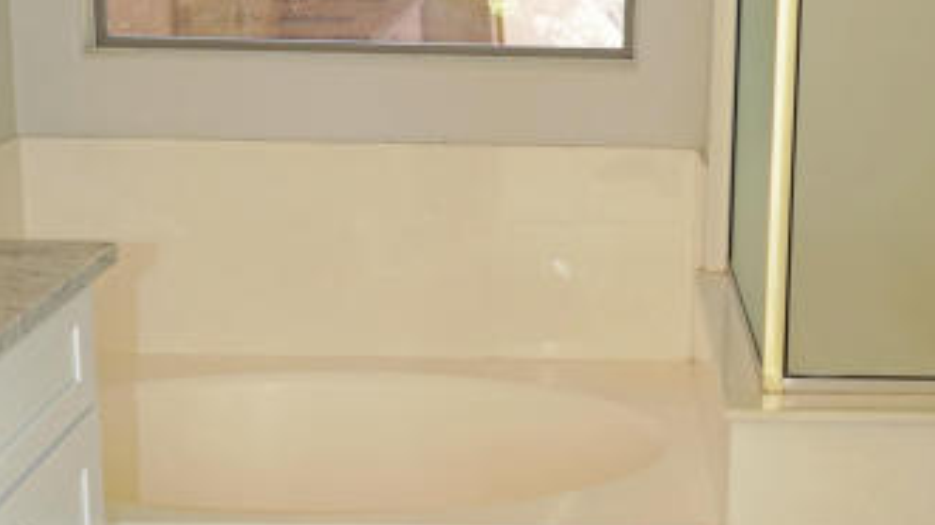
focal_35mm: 68
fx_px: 1685
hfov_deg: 30.6
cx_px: 671
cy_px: 219
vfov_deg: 17.7
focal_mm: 28
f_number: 4
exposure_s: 1/160
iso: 400
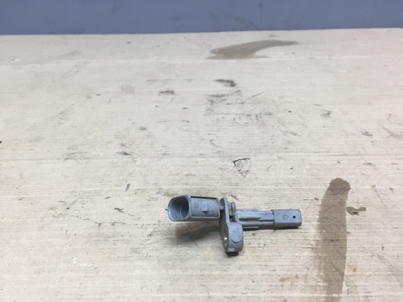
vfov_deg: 48.2
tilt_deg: -28.4
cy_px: 151
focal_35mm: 29
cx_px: 202
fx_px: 338
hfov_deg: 61.7
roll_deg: -0.7
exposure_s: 1/33
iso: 50
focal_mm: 4.15
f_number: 2.2
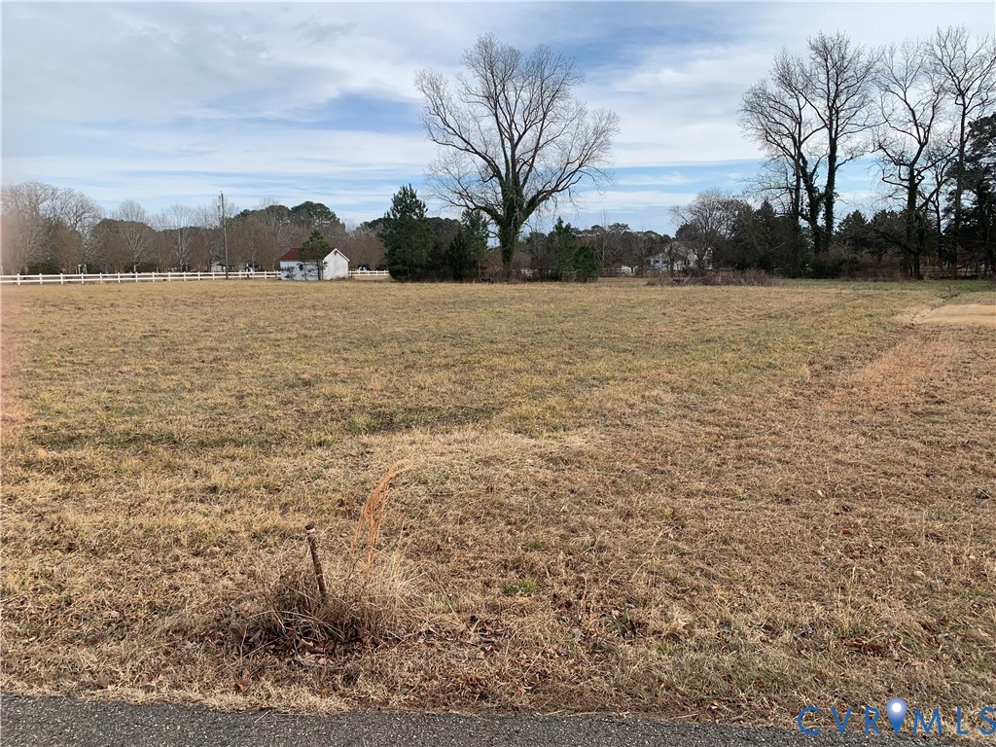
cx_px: 498
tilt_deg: -9.0
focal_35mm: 26
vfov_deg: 53.1
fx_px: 748
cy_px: 374
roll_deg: +0.6
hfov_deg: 67.3
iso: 25
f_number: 1.8
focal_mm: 4.25
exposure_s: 1/1718
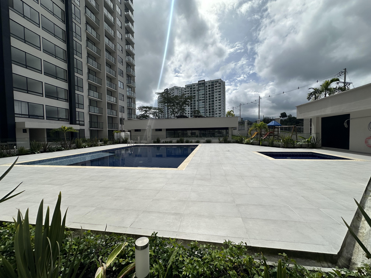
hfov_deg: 102.1
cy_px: 139
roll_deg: +0.4
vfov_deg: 85.7
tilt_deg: -2.0
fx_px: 150
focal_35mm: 14
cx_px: 186
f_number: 2.2
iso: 50
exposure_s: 1/5051
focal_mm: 2.22
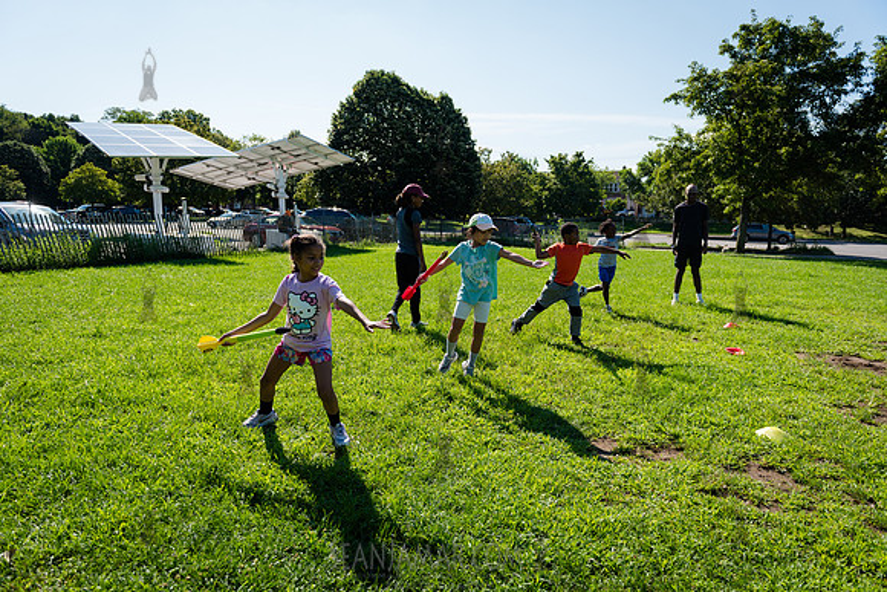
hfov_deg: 73.7
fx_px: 591
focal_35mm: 24
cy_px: 296
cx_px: 444
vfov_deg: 53.2
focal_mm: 24
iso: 200
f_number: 3.5
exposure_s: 1/1250
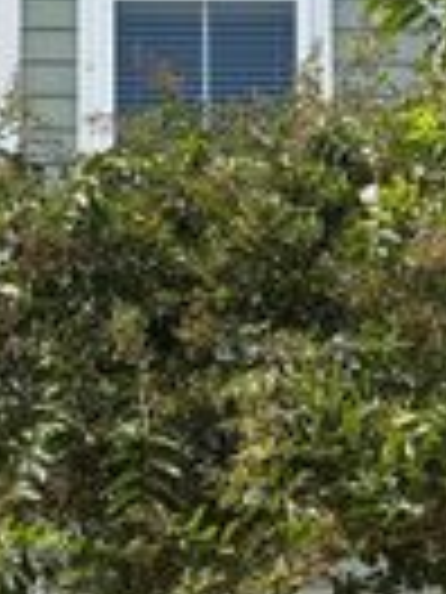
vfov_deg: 14.8
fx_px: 2250
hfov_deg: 11.3
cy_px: 565
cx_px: 351
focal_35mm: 131
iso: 50
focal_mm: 5.96
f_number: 1.6
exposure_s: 1/2012
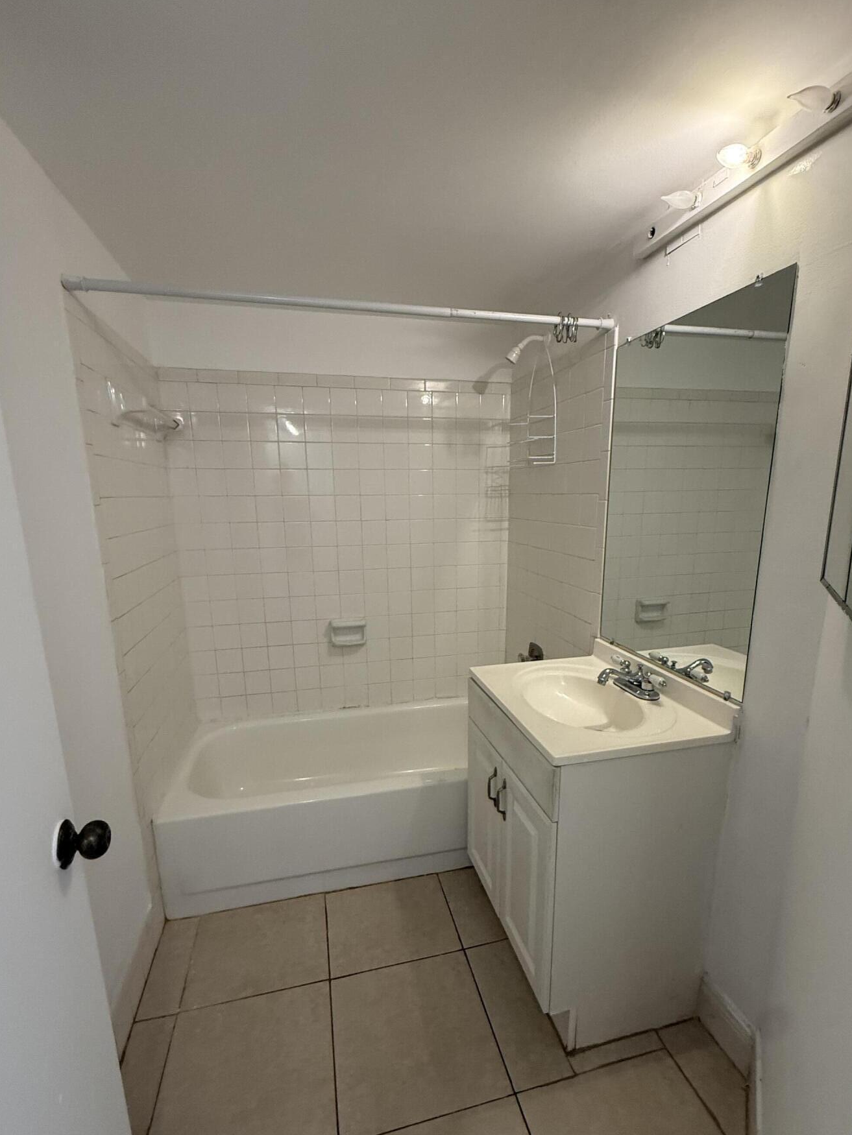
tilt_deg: -11.0
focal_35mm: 16
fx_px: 525
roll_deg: +1.4
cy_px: 611
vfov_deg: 94.3
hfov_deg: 78.1
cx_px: 432
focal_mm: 2.22
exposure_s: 1/60
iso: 250
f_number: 2.2
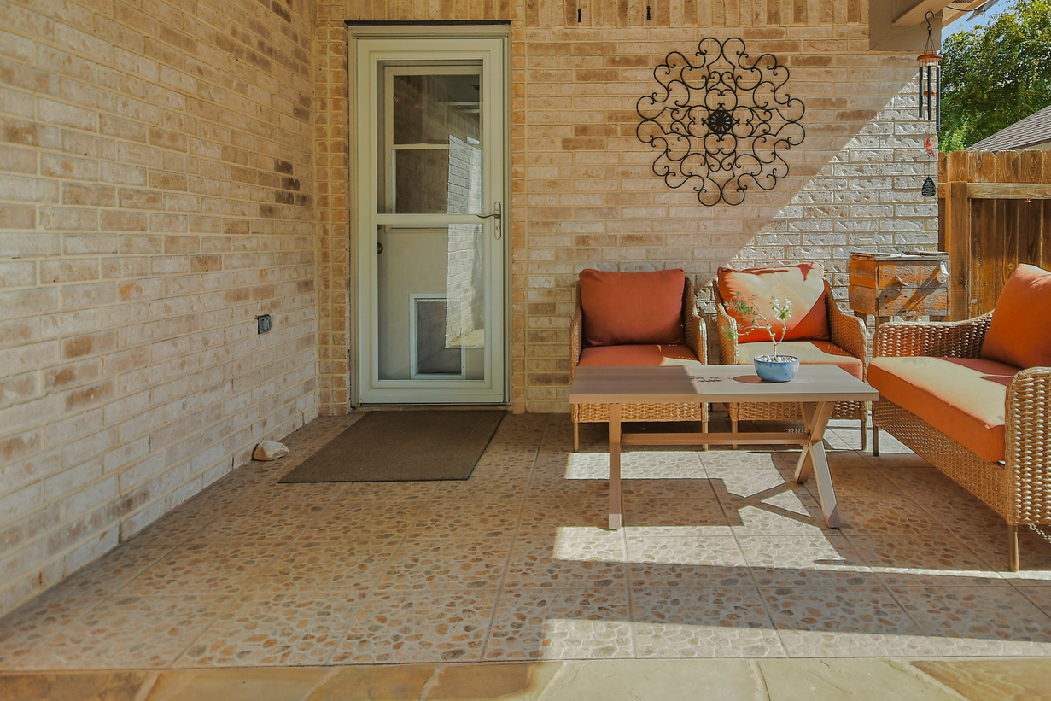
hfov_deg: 69.7
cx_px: 606
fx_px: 749
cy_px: 242
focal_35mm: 26
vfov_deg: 49.4
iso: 125
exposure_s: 1/250
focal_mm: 13
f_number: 4.5
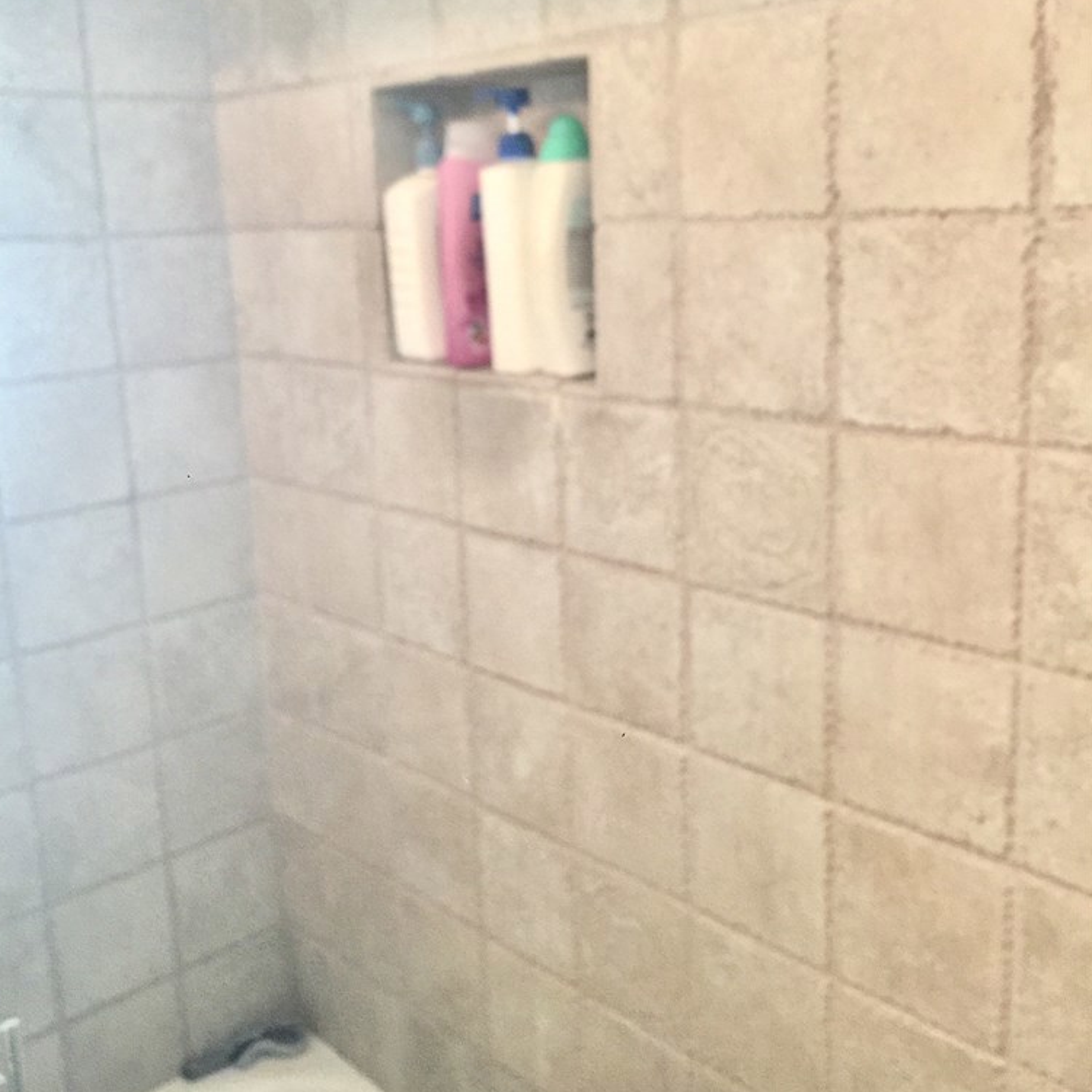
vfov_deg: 47.1
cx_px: 536
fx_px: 1249
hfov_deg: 47.2
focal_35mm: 35
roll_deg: +2.3
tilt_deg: -10.7
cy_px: 476
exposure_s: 1/15
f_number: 2.2
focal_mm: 4.15
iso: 100
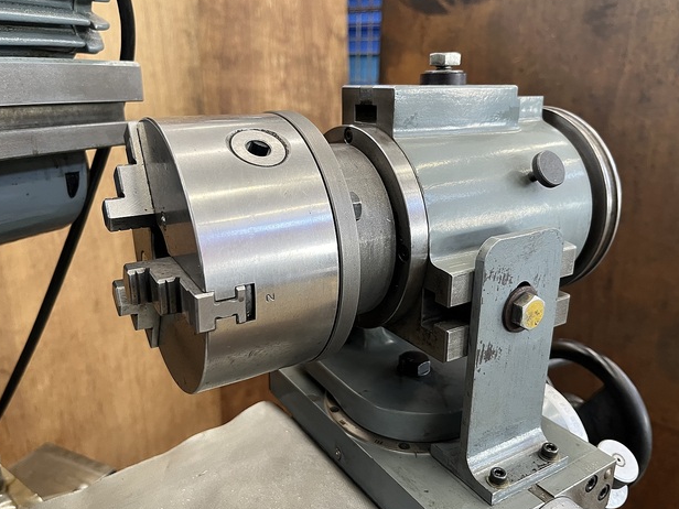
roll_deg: -0.7
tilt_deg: -19.2
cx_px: 336
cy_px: 257
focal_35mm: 27
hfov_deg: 65.3
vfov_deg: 51.4
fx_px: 530
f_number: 1.6
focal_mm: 5.1
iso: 125
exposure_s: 1/93
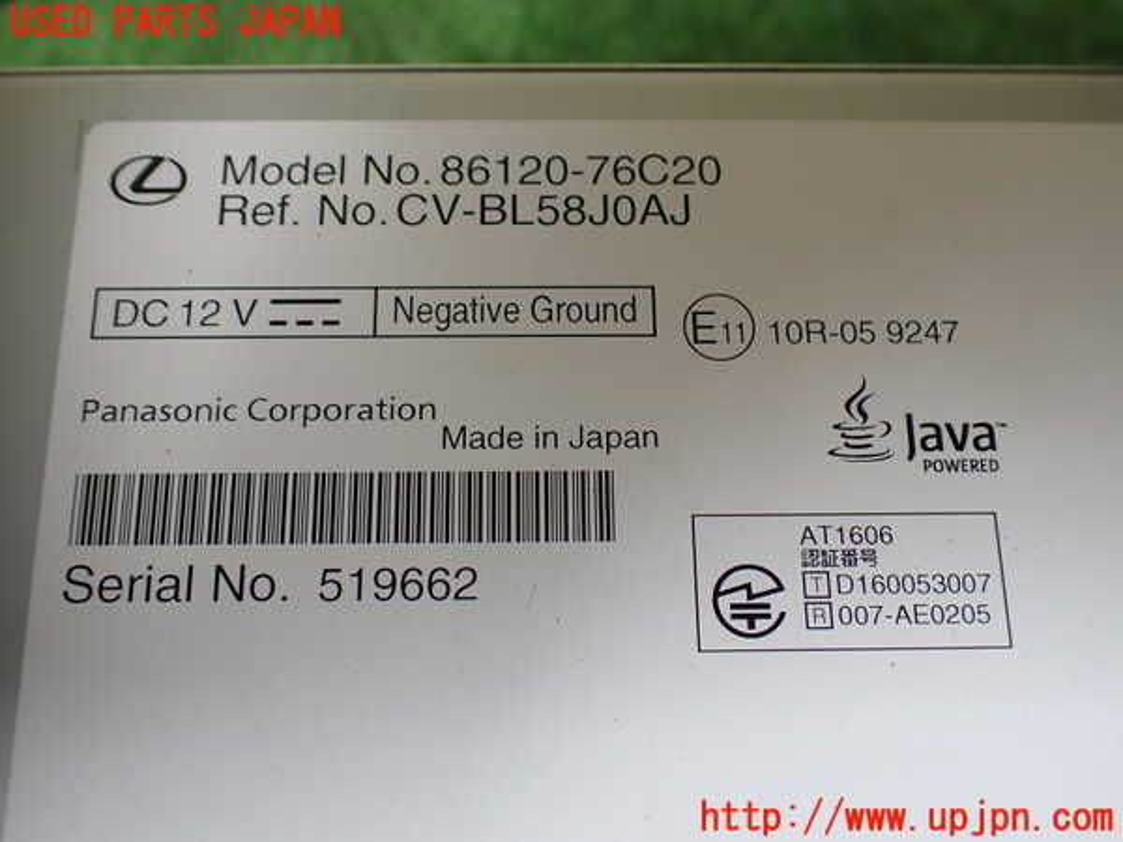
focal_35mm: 30
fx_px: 973
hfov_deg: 60.0
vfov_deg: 46.8
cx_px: 562
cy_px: 421
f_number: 2.3
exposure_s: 1/125
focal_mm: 5.4
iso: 125
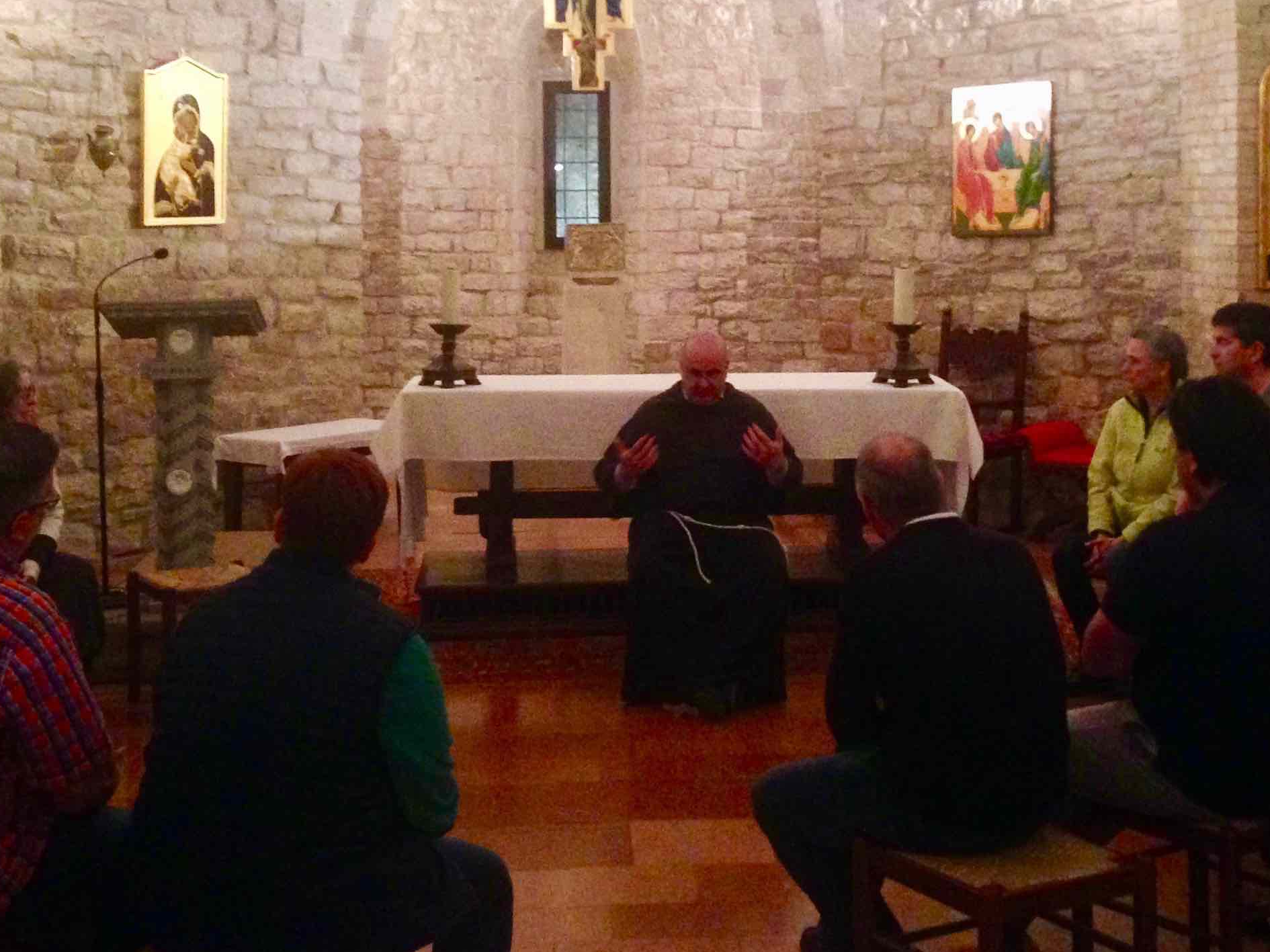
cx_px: 661
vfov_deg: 25.4
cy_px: 261
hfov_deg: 33.8
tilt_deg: -1.5
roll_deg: +0.2
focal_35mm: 57
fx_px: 2091
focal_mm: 4.12
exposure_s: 1/15
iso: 320
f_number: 2.4
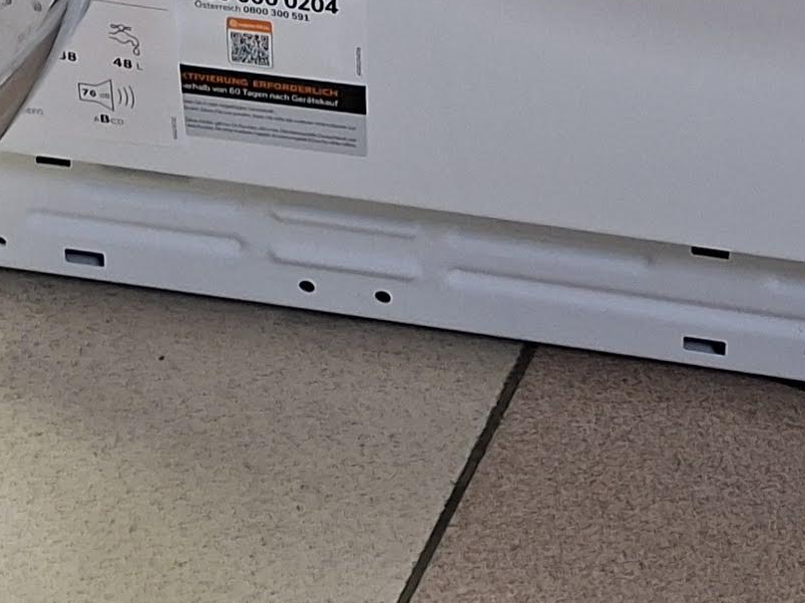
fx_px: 2651
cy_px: -878
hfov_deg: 17.3
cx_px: 385
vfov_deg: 10.9
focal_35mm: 114
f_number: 1.8
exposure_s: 1/50
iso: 320
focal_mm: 5.54
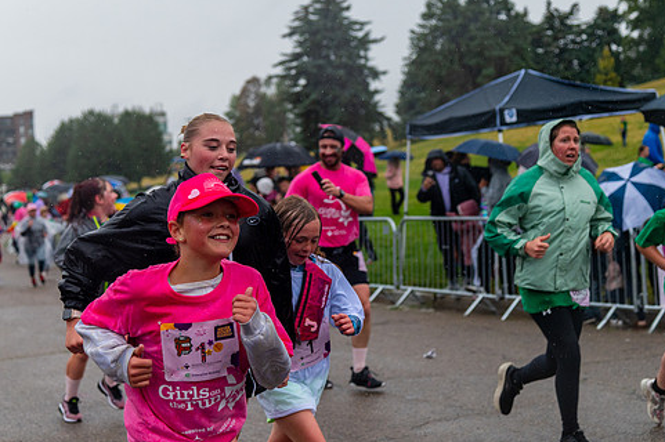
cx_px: 324
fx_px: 1292
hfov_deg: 28.9
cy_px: 249
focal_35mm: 70
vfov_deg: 19.4
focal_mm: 58
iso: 1600
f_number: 4
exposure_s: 1/4000
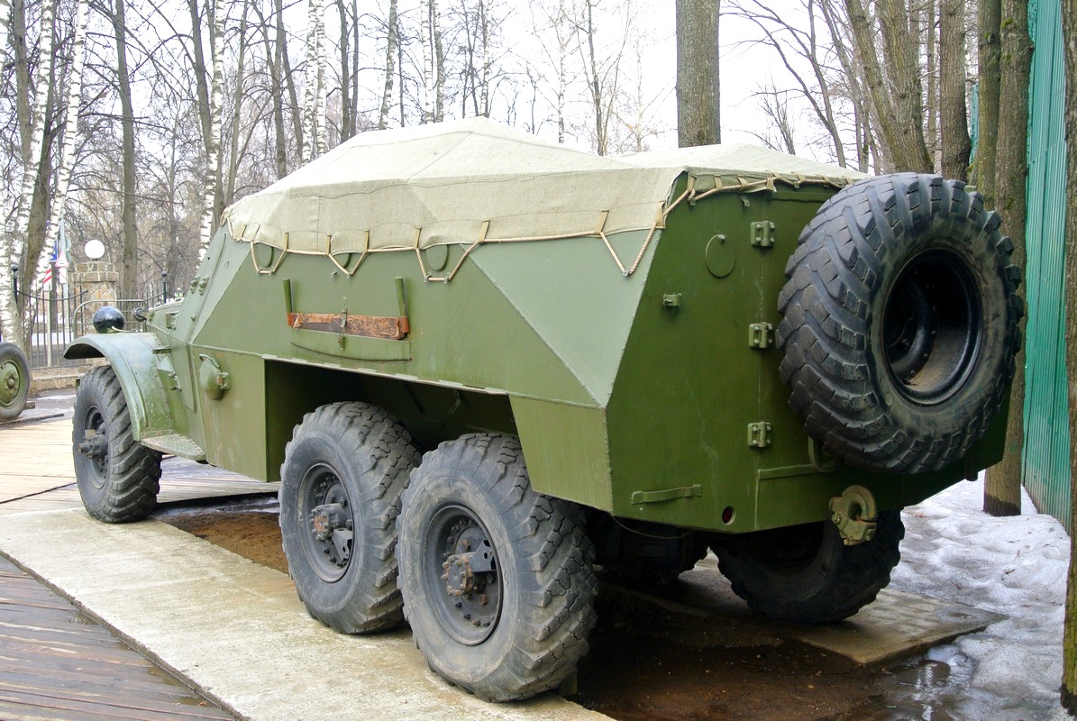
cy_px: 360
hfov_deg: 44.4
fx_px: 1318
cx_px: 538
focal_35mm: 44
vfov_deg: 30.6
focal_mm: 16.3
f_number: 4.2
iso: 100
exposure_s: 1/60
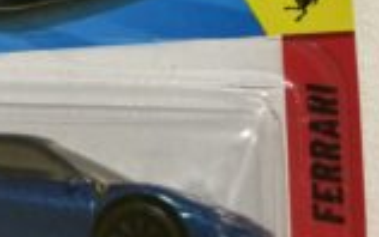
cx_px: 62
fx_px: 806
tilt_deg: -62.5
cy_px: -89
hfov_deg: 25.9
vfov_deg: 15.7
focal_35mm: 78
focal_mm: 3
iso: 400
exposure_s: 1/30
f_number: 1.8
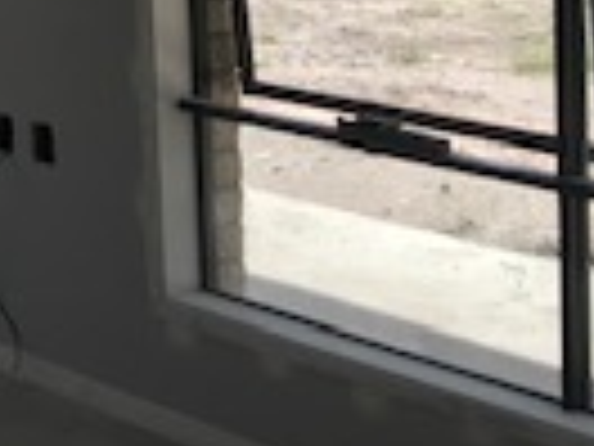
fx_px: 2334
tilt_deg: -3.3
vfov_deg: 10.8
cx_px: -333
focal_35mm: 136
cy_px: -36
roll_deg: +4.4
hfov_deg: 13.5
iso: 20
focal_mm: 3.99
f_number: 1.8
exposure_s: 1/1008
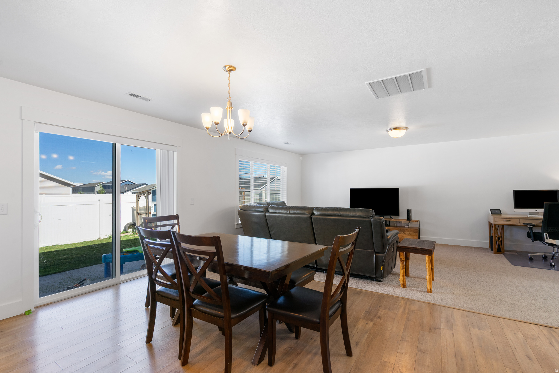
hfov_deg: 96.7
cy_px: 186
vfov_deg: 73.8
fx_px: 249
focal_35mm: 16
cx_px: 280
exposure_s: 1/10
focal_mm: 16
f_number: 9
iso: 250
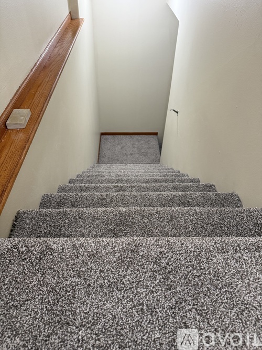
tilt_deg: -44.0
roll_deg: -2.8
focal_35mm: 24
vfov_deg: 71.6
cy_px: 175
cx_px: 131
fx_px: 242
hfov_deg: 56.8
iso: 320
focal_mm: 6.76
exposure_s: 1/60
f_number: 1.78
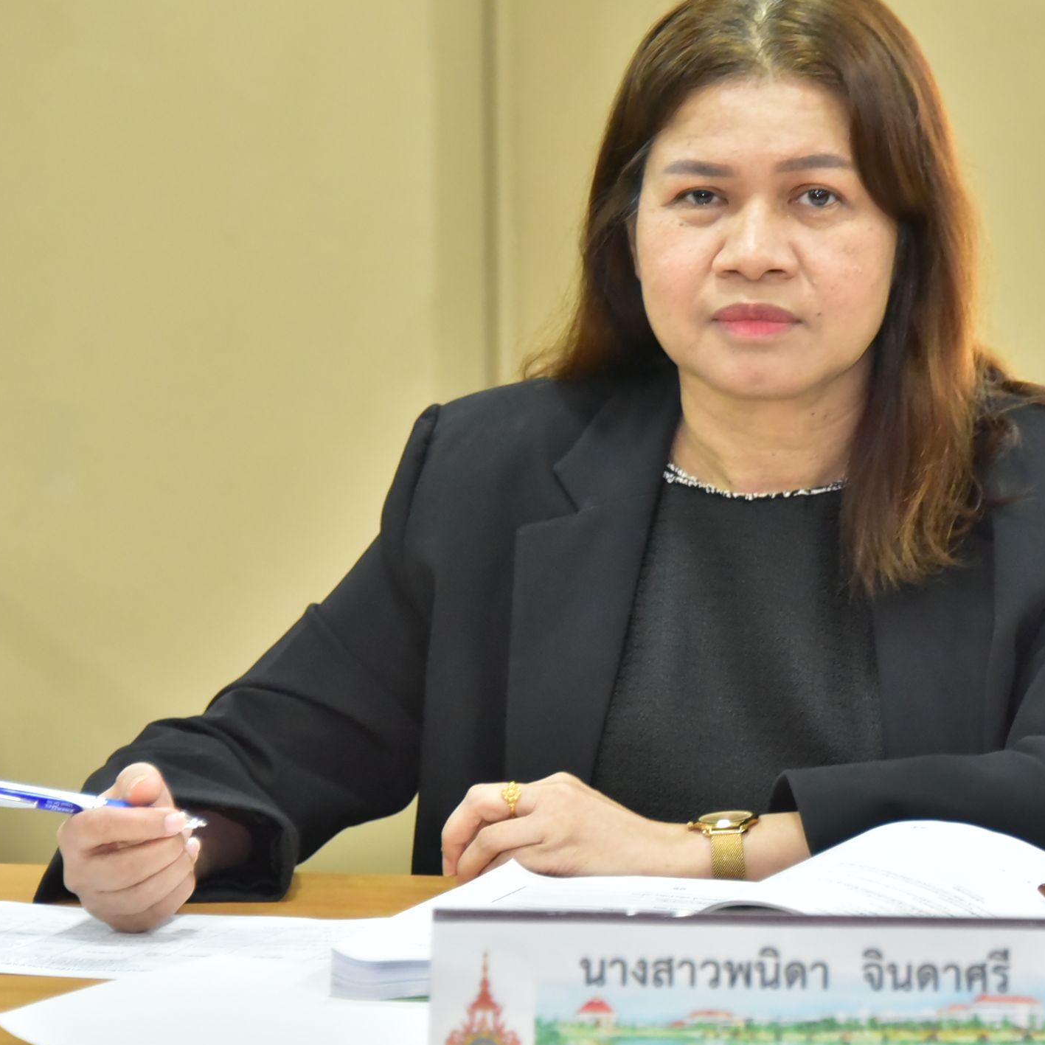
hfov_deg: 6.5
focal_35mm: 270
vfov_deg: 6.5
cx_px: 806
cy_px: 449
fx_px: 9222
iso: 6400
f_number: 5.6
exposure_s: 1/200
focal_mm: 180
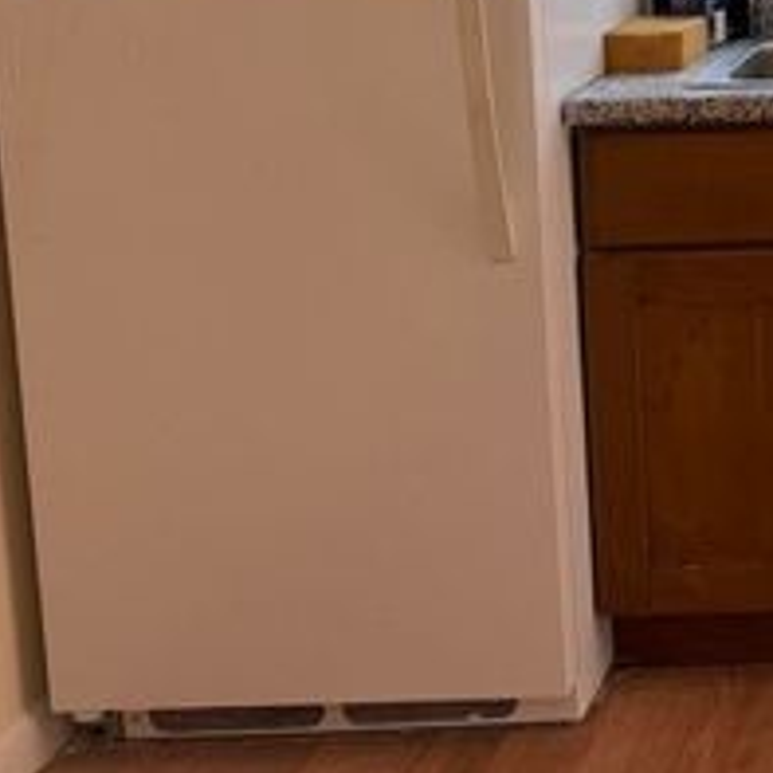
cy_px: -65
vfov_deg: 25.1
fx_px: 1617
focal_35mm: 64
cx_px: 1095
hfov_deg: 22.8
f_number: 1.78
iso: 80
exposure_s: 1/196
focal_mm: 6.76
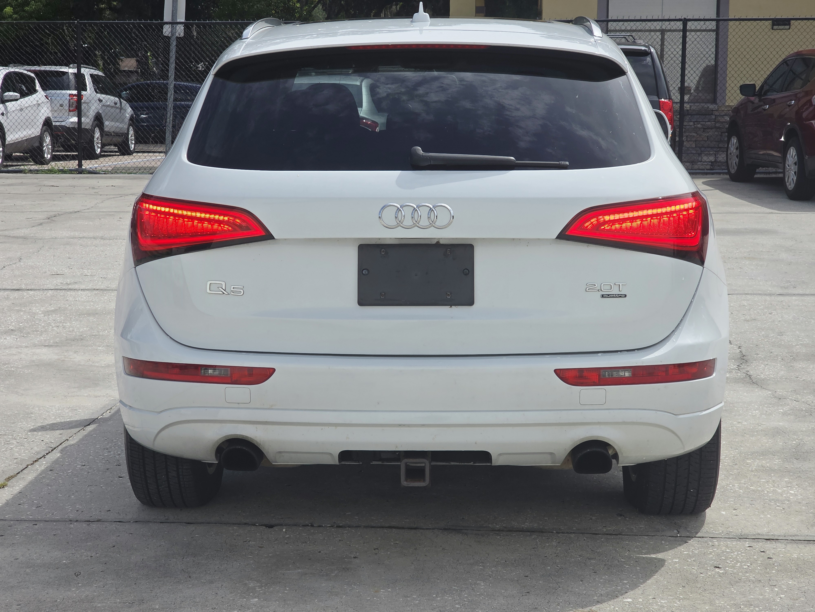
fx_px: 1625
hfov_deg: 28.2
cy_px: 306
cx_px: 408
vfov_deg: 21.3
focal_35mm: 69
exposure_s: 1/2531
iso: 50
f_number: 2.4
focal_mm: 7.9
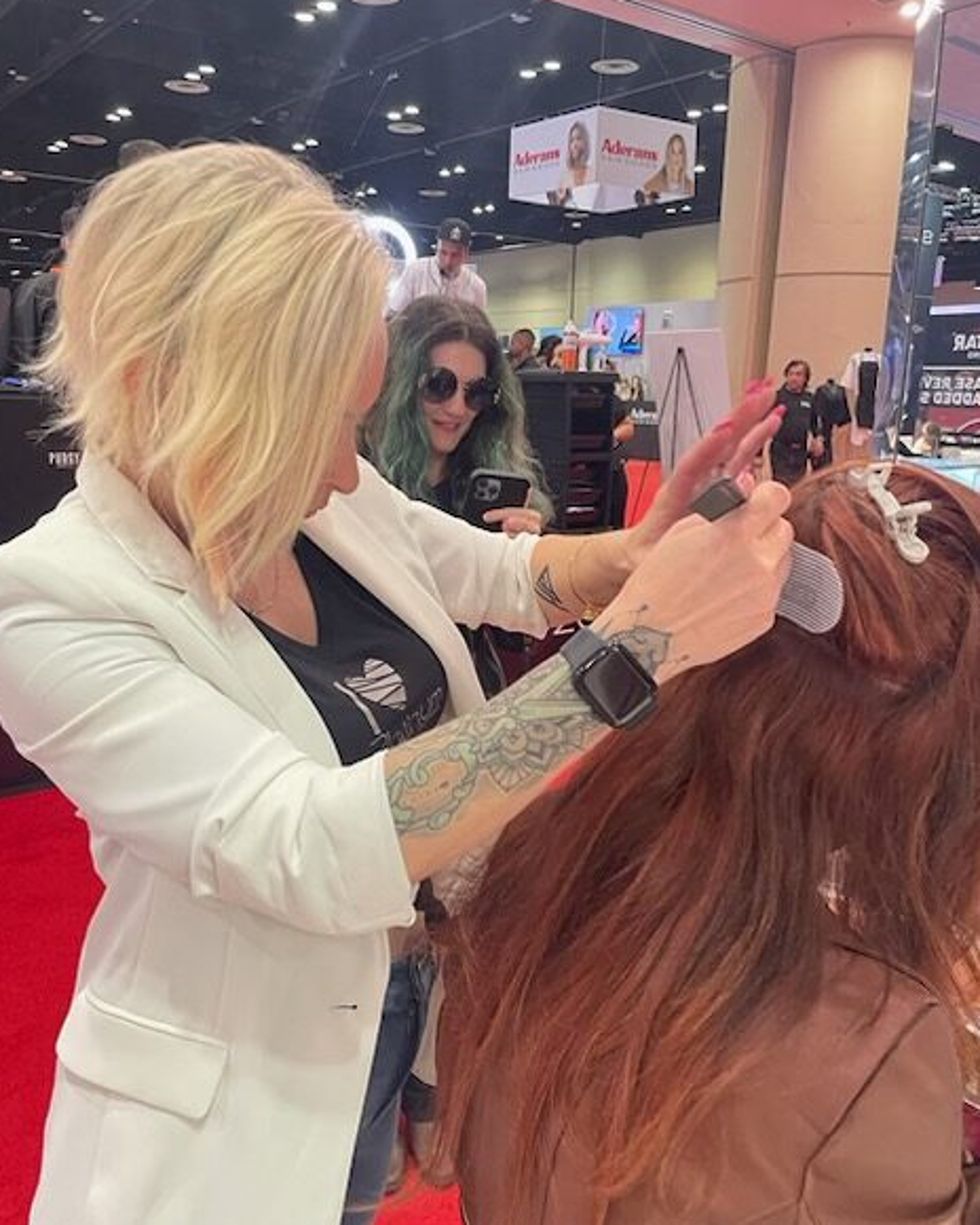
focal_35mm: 28
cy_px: 644
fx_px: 1015
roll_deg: +1.2
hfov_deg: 51.5
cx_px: 492
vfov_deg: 62.2
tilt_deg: -13.6
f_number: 1.6
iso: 160
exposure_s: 1/60
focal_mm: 4.2
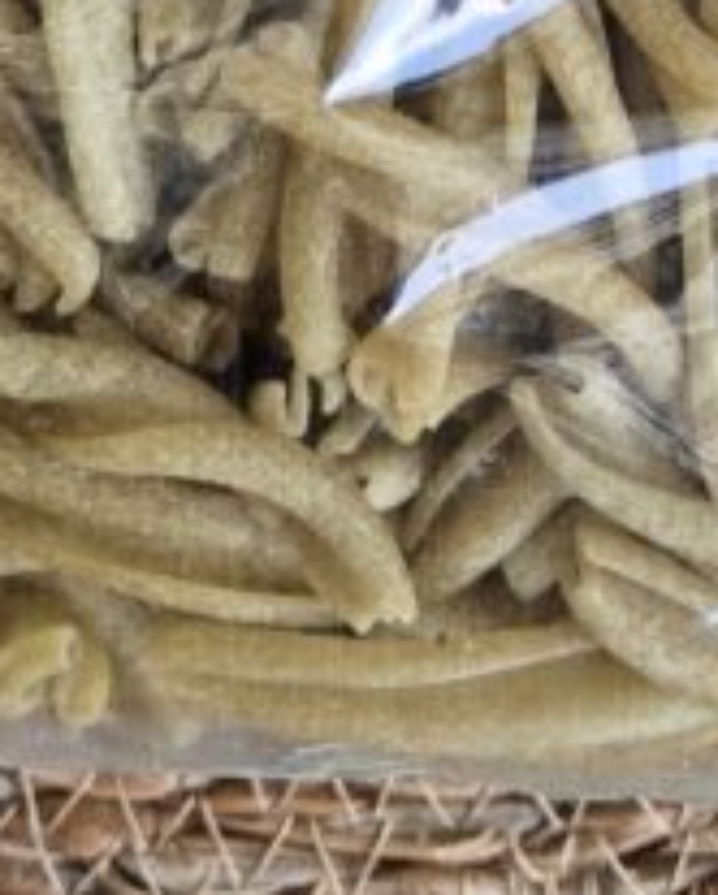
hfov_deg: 13.9
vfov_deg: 14.1
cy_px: -986
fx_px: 2944
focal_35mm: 111
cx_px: 441
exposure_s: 1/180
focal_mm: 6.3
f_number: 1.7
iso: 200
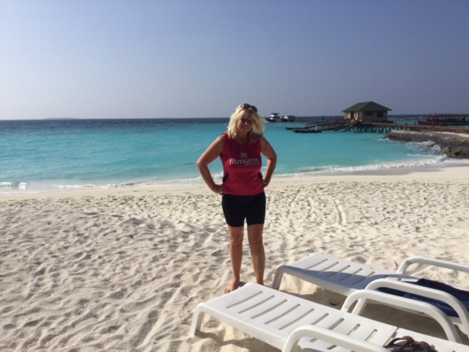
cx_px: 234
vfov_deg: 45.4
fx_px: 420
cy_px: 176
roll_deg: -0.6
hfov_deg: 58.4
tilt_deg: -9.6
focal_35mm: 31
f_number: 2.4
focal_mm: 3.3
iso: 25
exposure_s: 1/3268
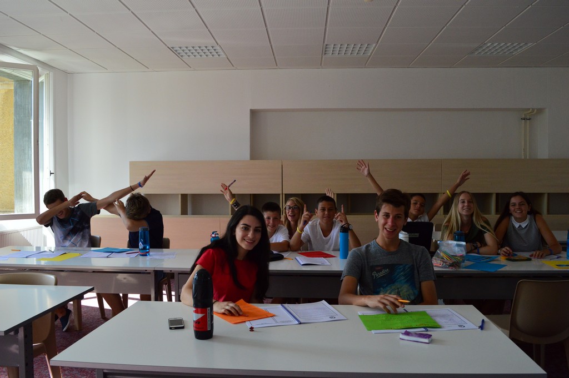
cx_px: 284
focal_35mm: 32
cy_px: 189
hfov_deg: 59.5
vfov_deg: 41.6
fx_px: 497
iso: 800
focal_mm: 21
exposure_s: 1/500
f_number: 5.6
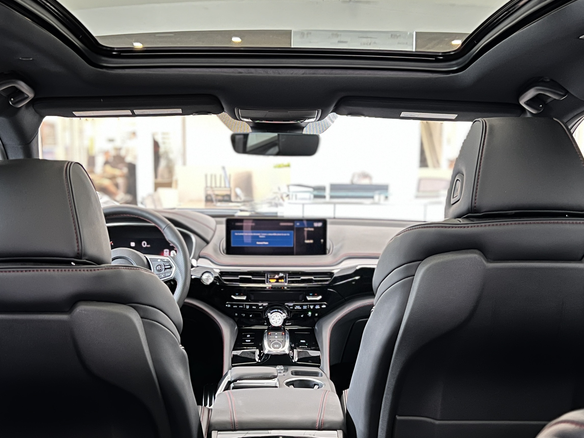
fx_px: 759
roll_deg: +1.1
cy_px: 286
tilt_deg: -9.4
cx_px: 294
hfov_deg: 42.1
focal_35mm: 45
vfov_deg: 32.0
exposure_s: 1/60
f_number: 1.5
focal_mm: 5.7
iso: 500
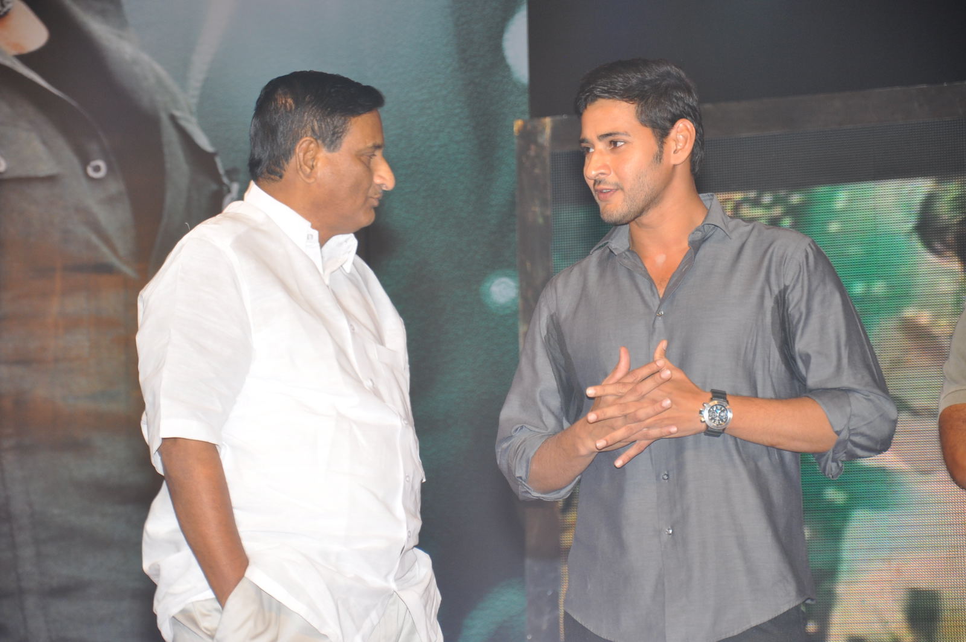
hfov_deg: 13.1
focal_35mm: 158
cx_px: 483
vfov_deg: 8.7
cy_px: 321
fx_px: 4221
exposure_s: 1/125
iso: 400
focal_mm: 105
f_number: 6.3
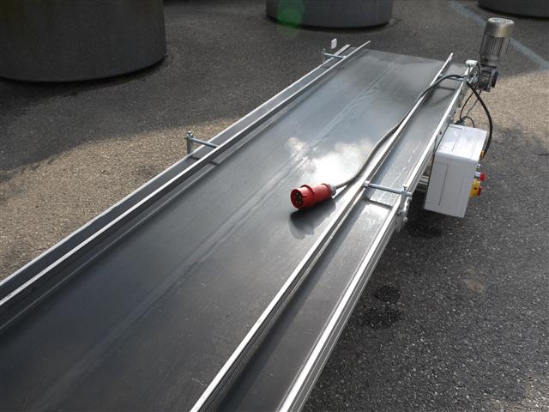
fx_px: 508
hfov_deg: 56.8
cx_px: 274
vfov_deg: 44.2
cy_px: 206
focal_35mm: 32
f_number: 6.3
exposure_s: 1/250
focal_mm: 16
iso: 100
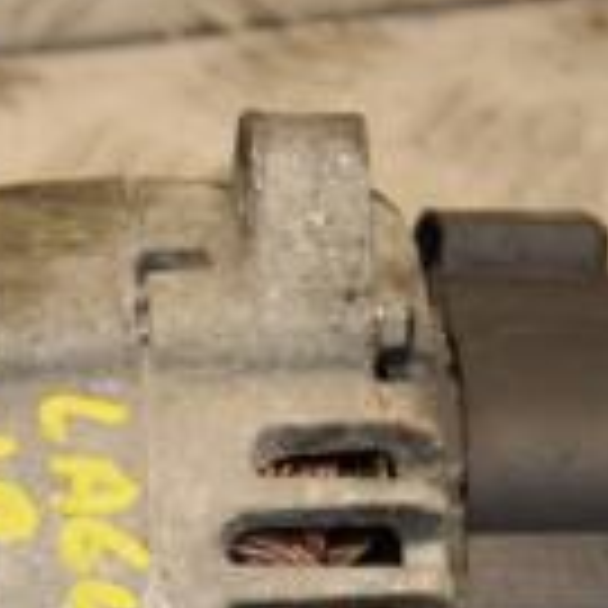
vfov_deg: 5.9
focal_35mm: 294
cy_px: 766
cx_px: -14
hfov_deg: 5.9
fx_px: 5842
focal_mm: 52
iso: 800
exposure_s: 1/200
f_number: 6.3
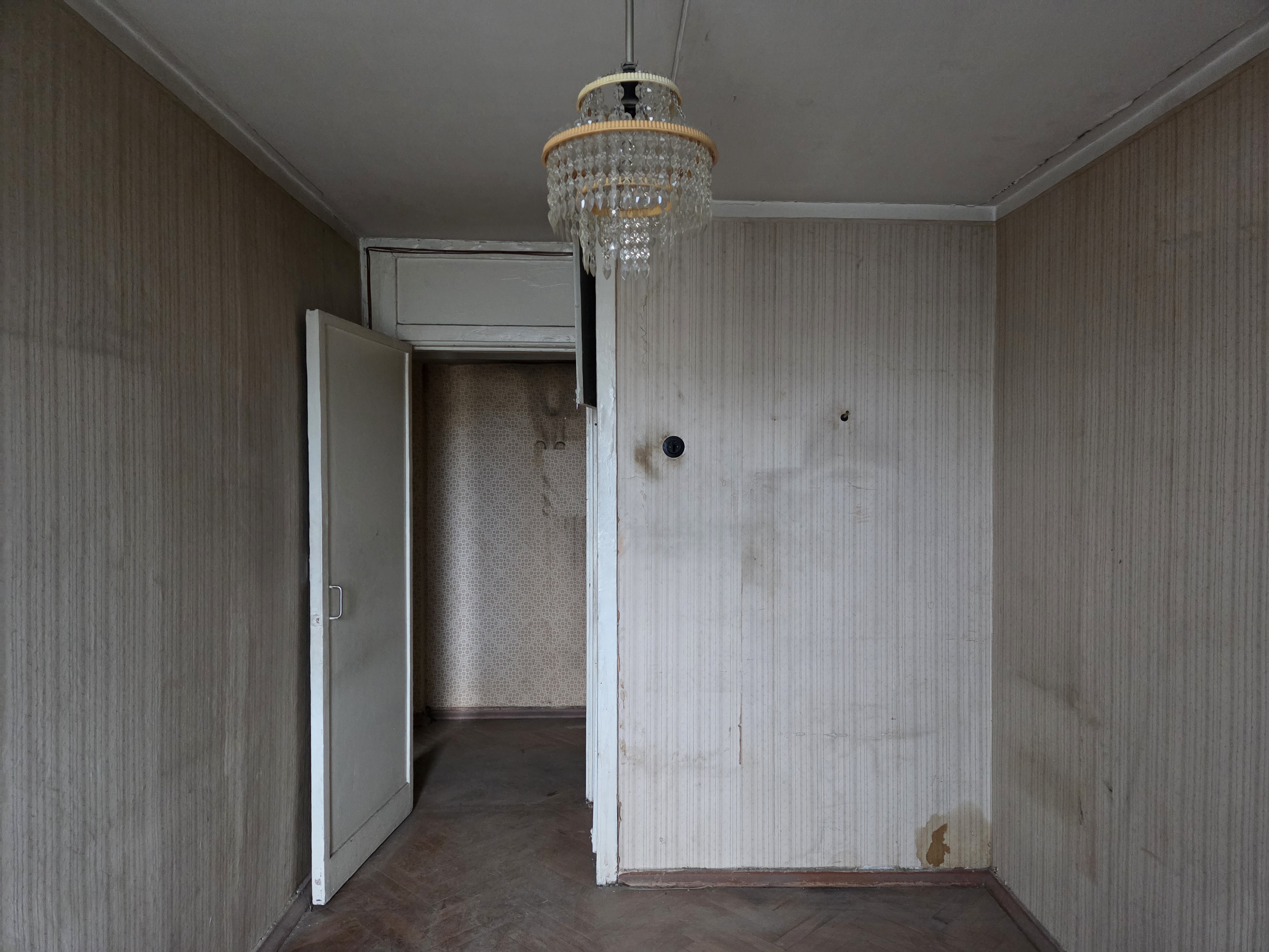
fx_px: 843
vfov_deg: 58.9
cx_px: 634
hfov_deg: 73.9
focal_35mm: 23
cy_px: 476
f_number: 1.8
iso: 1600
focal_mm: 5.4
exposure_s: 1/100
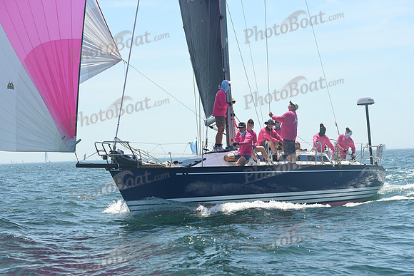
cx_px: 207
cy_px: 138
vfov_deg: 14.4
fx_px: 1093
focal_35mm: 95
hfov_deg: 21.5
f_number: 7.1
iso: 320
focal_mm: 95
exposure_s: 1/1000
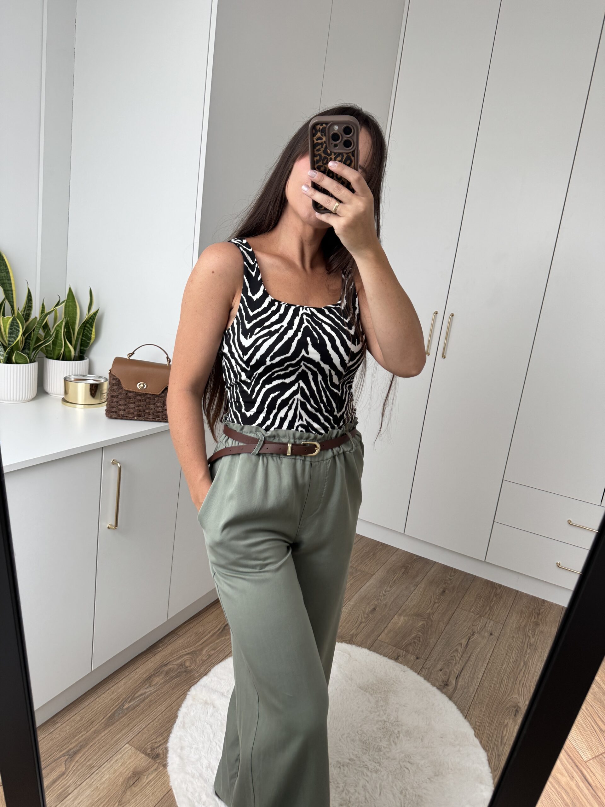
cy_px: 404
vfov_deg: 71.6
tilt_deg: -34.5
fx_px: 559
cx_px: 302
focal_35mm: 24
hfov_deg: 56.8
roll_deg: -6.0
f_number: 1.78
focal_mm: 6.76
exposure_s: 1/121
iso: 125
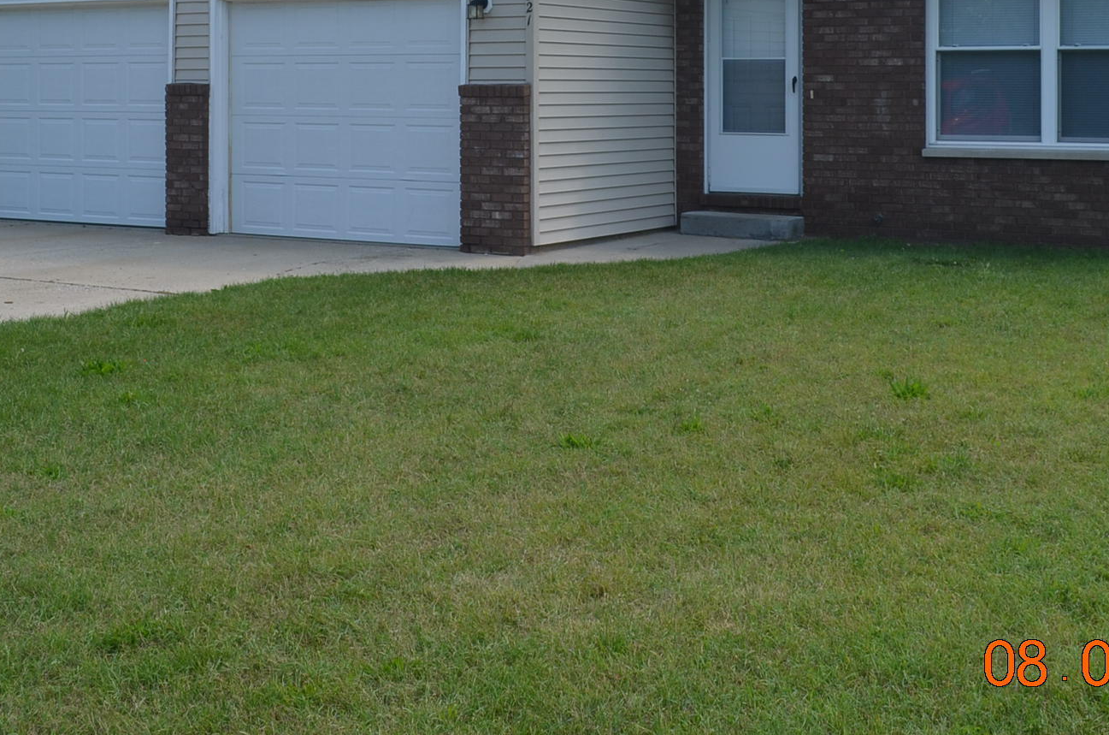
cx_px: 650
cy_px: 71
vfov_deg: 23.1
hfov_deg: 35.0
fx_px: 1752
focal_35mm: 57
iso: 200
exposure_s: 1/200
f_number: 7.1
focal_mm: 20
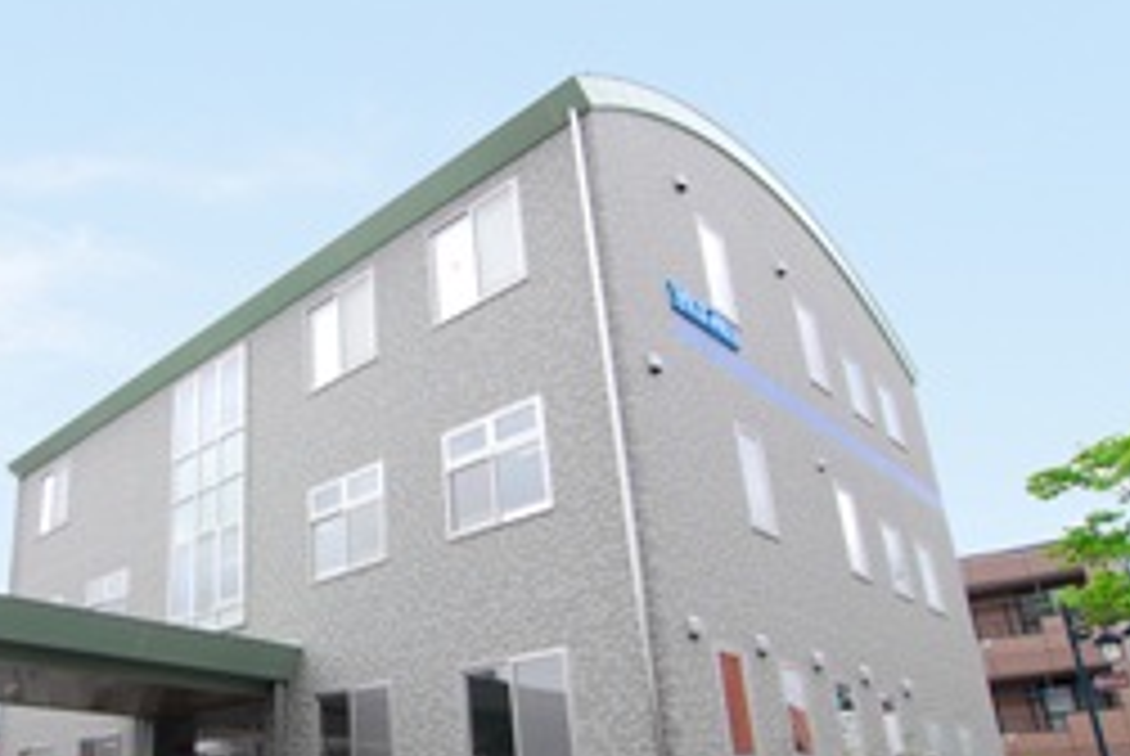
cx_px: 279
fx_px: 880
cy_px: 520
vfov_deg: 45.6
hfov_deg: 61.6
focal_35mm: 28
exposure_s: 1/40
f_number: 9
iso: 100
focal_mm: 12
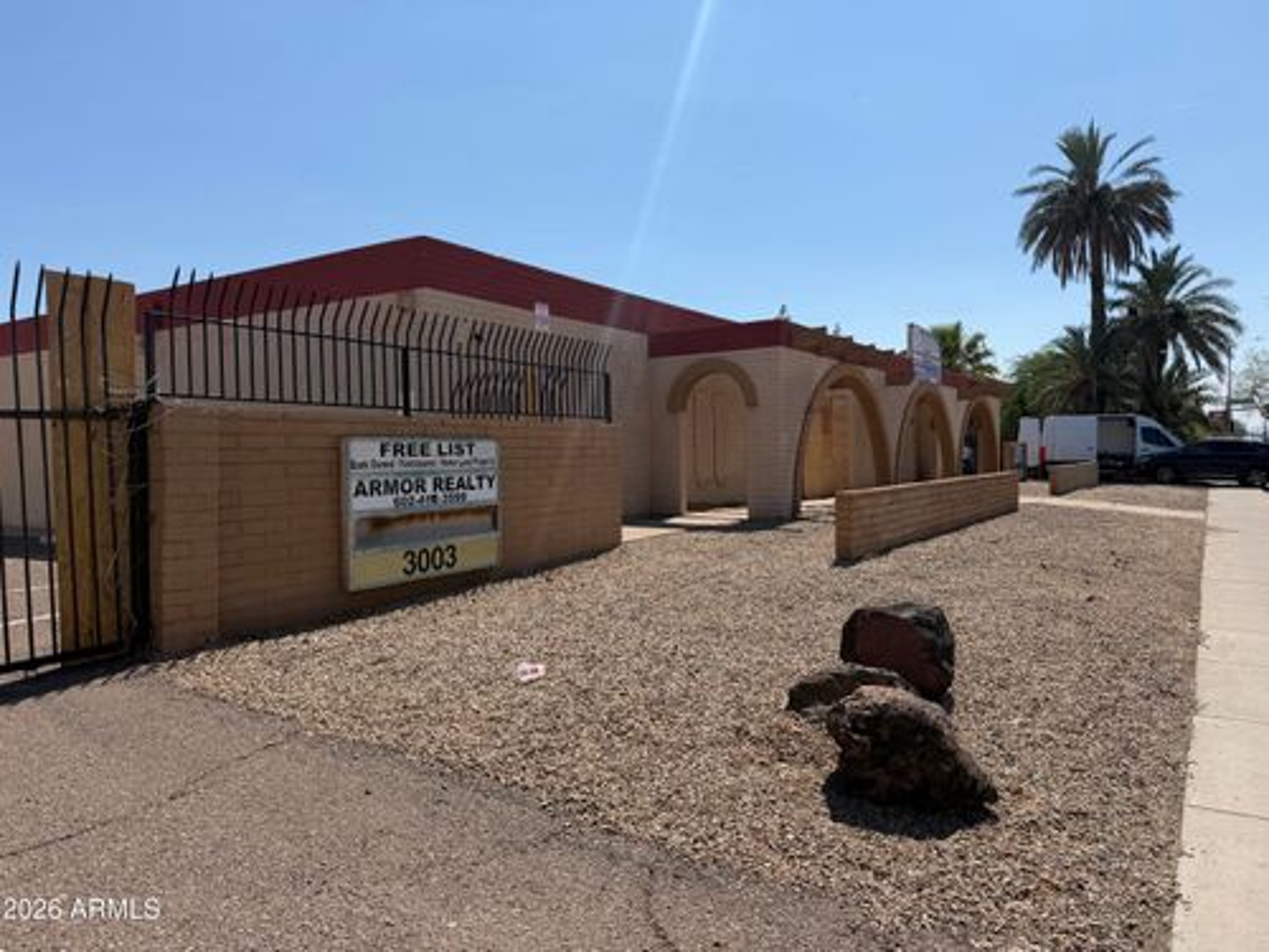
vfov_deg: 56.8
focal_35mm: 24
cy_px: 476
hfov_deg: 71.6
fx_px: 880
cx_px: 634
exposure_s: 1/6173
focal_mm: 6.76
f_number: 1.78
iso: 80
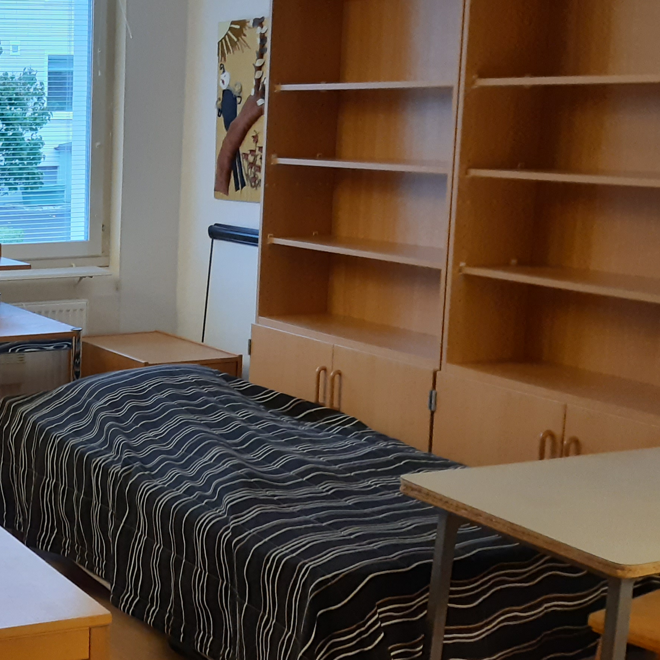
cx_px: -43
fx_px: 1294
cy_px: 359
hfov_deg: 26.6
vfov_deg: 28.6
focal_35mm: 60
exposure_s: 1/33
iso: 200
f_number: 1.7
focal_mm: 3.92
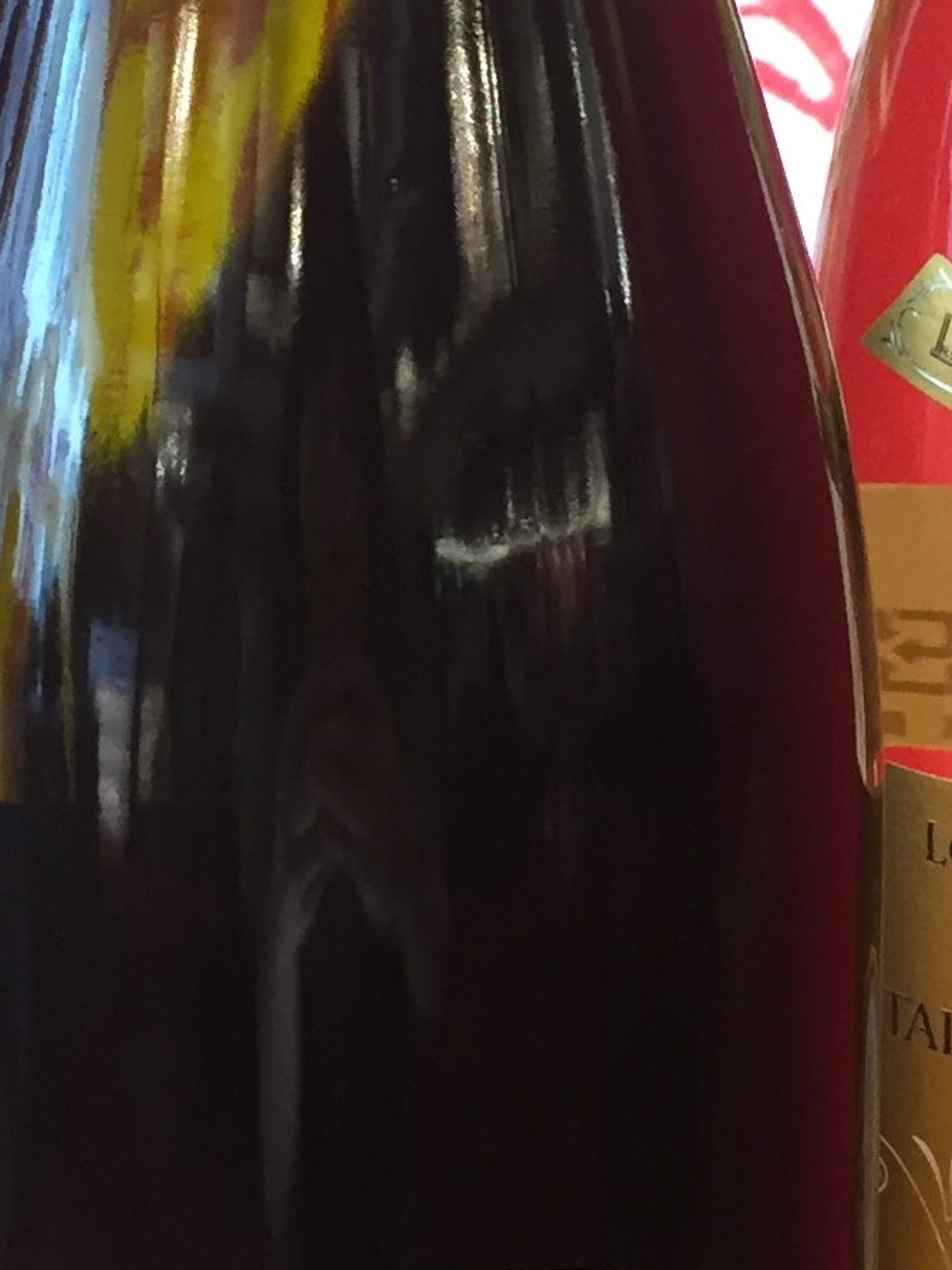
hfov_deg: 14.0
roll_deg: +0.5
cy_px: 307
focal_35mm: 106
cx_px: 462
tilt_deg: -10.1
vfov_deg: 18.4
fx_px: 3886
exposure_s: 1/30
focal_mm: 4.15
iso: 100
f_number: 2.2
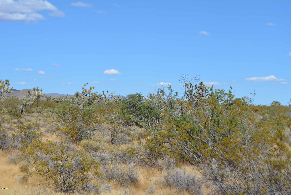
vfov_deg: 16.6
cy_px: 98
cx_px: 146
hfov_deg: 24.6
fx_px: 667
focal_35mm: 82
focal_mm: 55
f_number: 9
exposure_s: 1/320
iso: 100
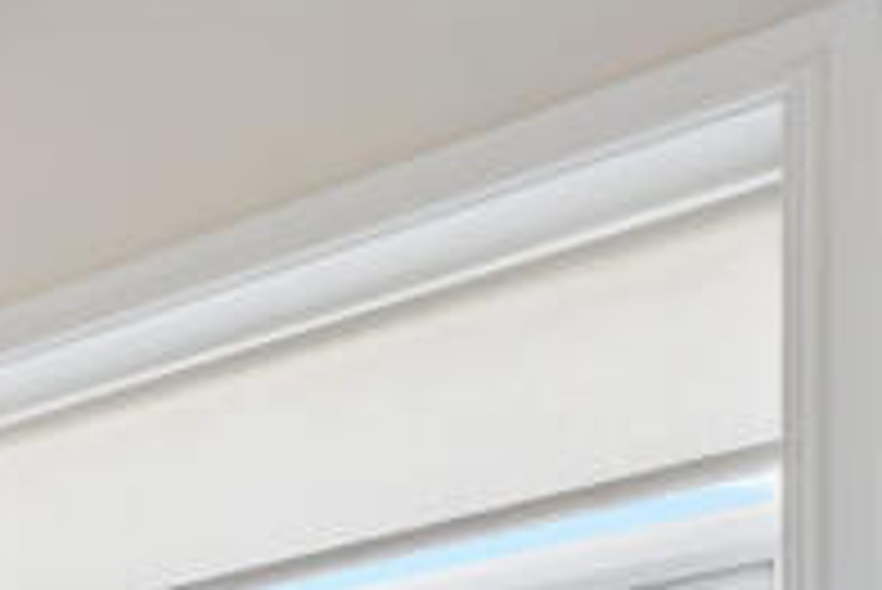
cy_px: 1268
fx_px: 1790
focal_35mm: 73
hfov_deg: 18.4
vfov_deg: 14.6
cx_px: -882
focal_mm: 14
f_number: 8
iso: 640
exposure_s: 1/25
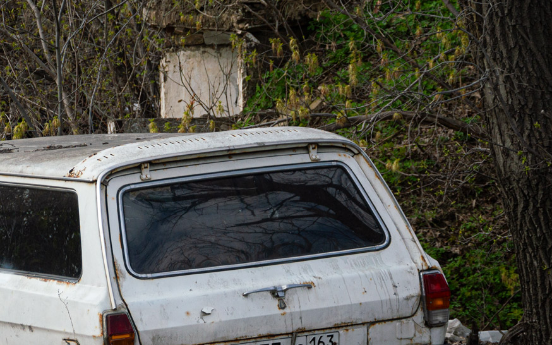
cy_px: 227
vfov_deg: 7.6
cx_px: 100
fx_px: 2602
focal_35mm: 173
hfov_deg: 12.1
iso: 100
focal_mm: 66
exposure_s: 1/640
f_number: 5.6
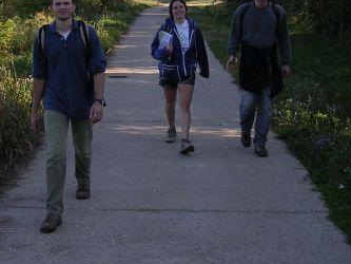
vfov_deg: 19.7
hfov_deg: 26.6
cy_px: 15
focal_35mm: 73
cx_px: 126
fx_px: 740
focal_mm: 5.8
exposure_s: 1/377
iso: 100
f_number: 2.8
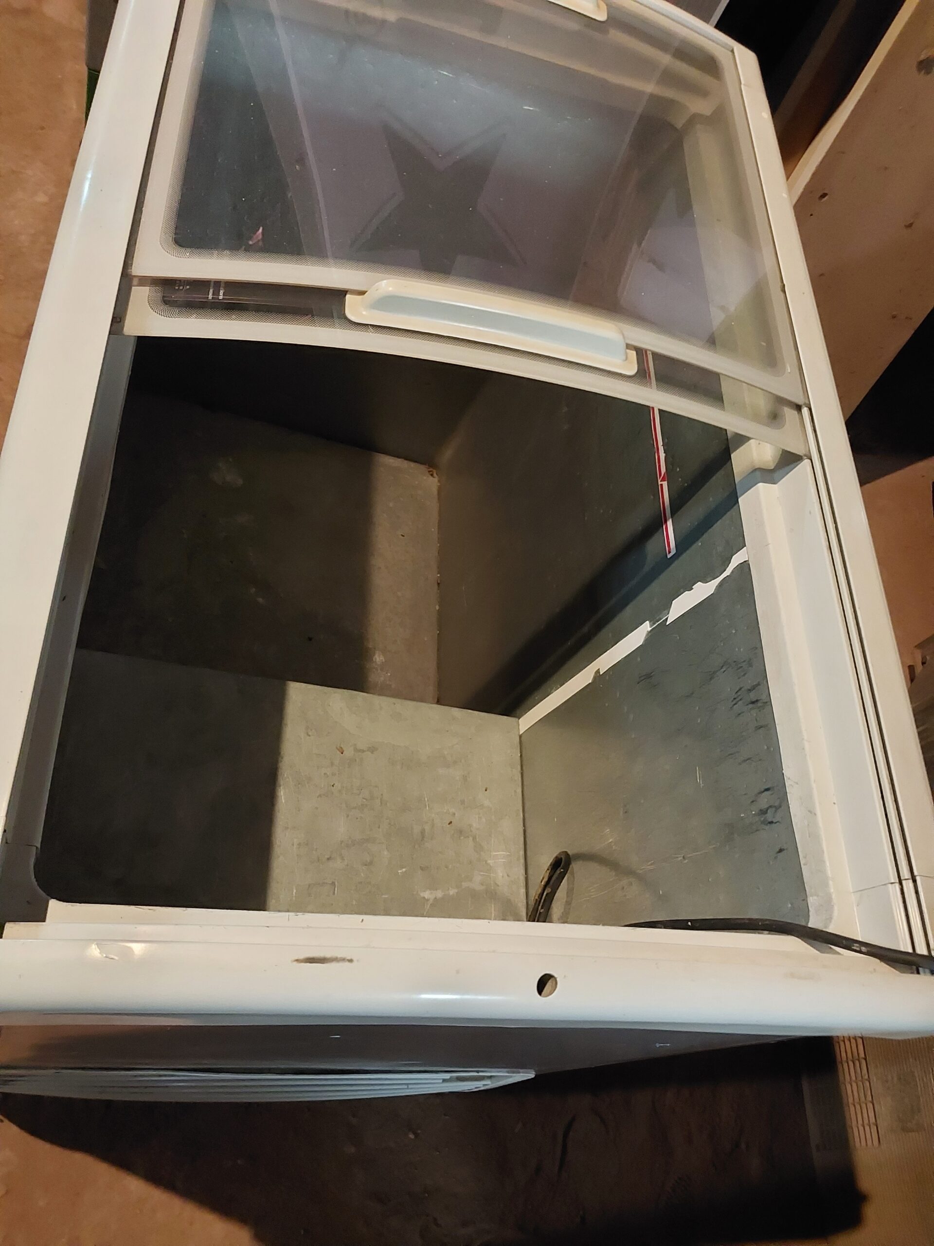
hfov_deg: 46.8
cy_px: 623
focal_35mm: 30
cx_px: 467
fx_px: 1079
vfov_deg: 60.0
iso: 1250
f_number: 1.8
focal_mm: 4.6
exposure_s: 1/25
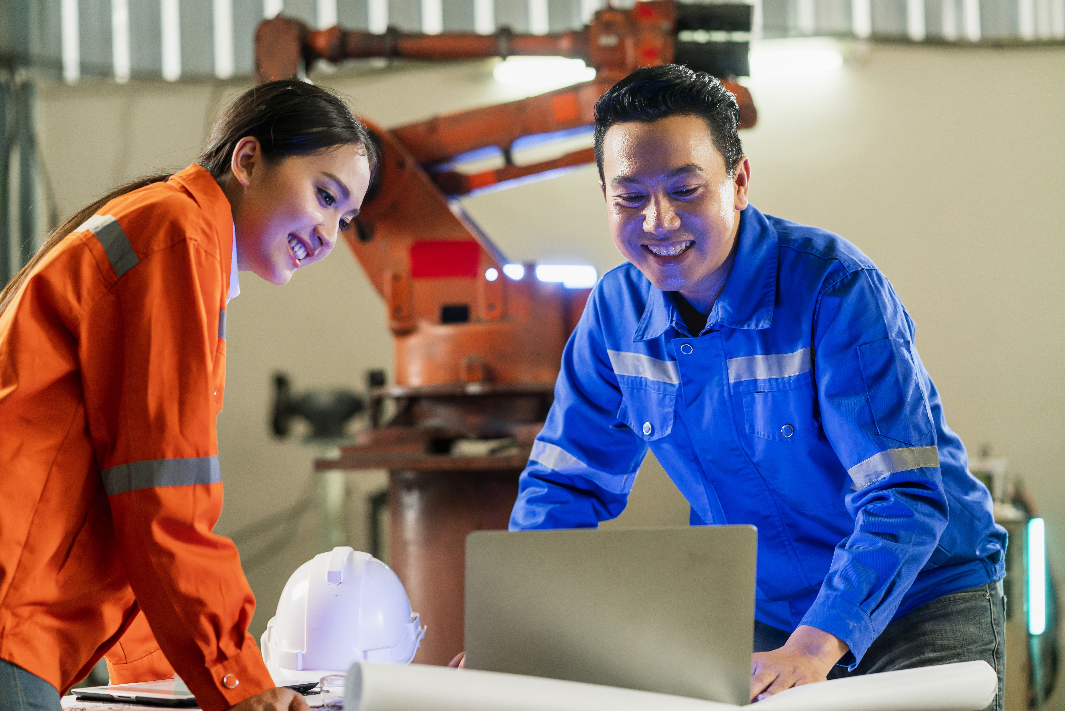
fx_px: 2515
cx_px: 532
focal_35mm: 85
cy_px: 356
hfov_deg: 23.9
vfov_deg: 16.1
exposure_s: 1/160
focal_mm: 85
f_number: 2.8
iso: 640
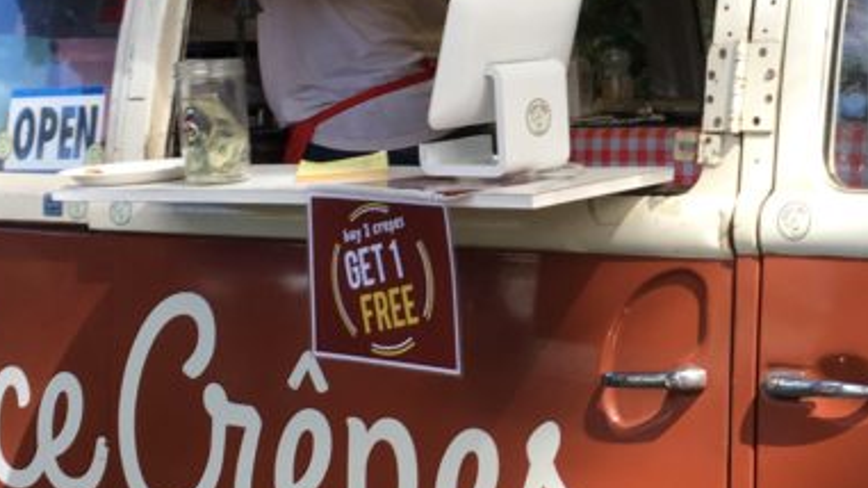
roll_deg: +2.8
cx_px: 697
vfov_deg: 14.2
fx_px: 1956
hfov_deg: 24.6
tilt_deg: -2.0
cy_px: 189
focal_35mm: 85
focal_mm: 4.15
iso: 25
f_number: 2.2
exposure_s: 1/149
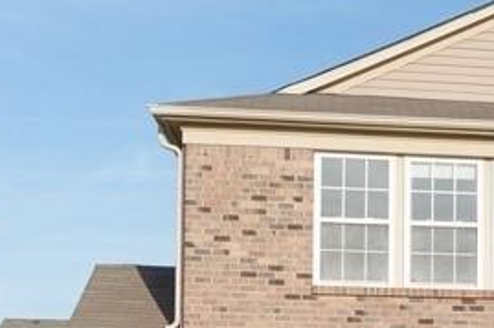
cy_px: 368
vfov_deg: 13.8
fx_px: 1330
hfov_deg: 19.5
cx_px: 632
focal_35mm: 97
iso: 100
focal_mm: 29
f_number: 8
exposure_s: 1/400
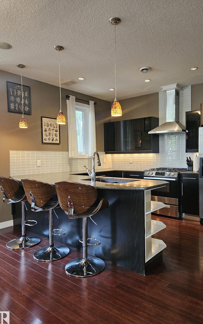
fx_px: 221
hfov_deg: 49.0
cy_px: 165
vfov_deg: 72.5
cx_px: 120
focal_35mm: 25
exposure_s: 1/120
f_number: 1.8
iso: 640
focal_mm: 5.4
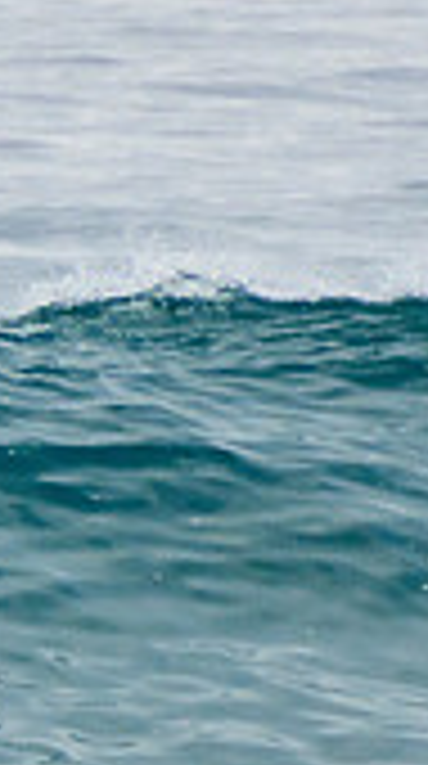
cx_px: -959
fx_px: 39904
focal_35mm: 1968
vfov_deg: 1.1
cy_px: 684
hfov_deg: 0.6
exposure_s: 1/1250
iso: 500
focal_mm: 400
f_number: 5.6
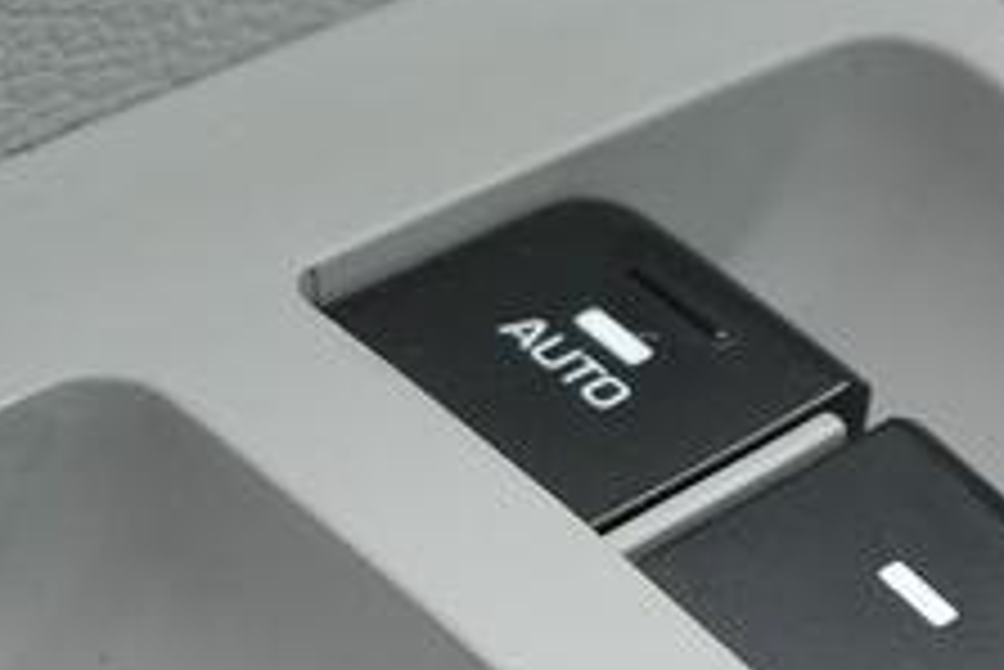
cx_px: 1144
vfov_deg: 5.5
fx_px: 7032
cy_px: 162
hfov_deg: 8.1
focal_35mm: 252
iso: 1000
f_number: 4.5
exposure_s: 1/640
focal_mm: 44
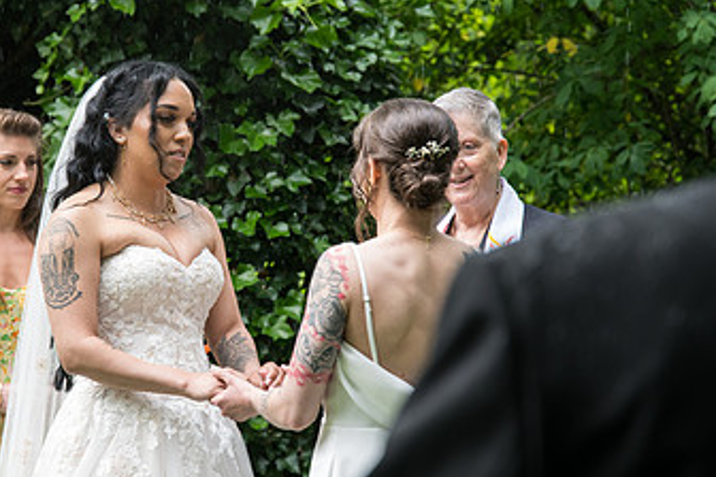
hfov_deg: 16.9
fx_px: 2406
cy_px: 184
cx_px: 209
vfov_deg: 11.3
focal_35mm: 121
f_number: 4
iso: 1000
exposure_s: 1/400
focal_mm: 70
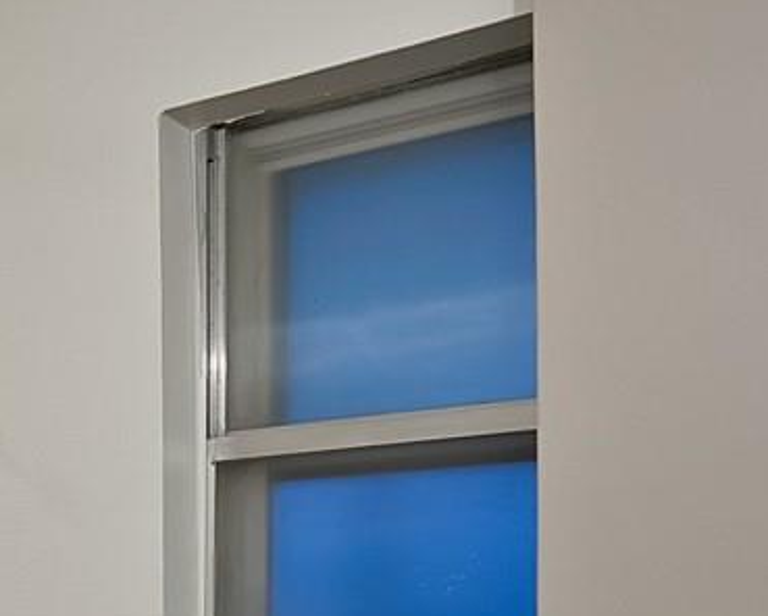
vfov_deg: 23.3
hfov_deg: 15.7
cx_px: -1034
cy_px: 703
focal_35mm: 61
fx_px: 1388
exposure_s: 1/4
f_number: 9
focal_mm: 12
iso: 640
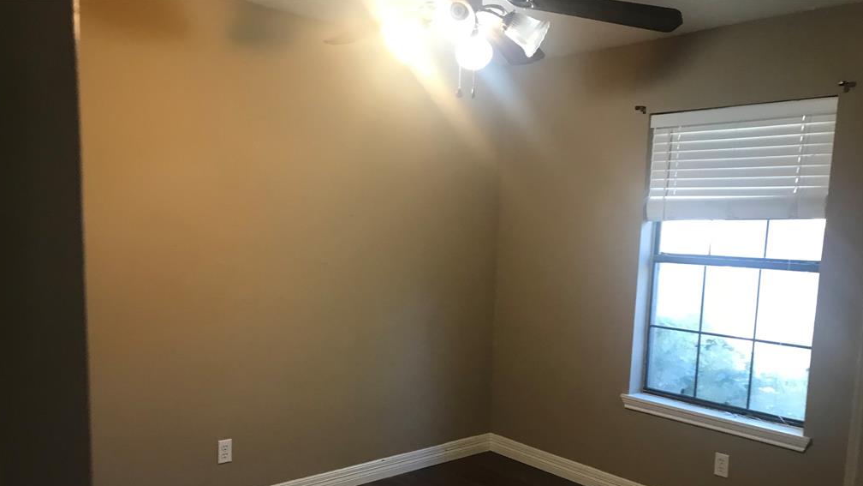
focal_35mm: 31
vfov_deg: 37.3
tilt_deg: -7.0
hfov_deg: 62.6
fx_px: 709
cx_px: 431
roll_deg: -2.4
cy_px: 327
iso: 50
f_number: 1.8
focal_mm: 3.99
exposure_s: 1/15
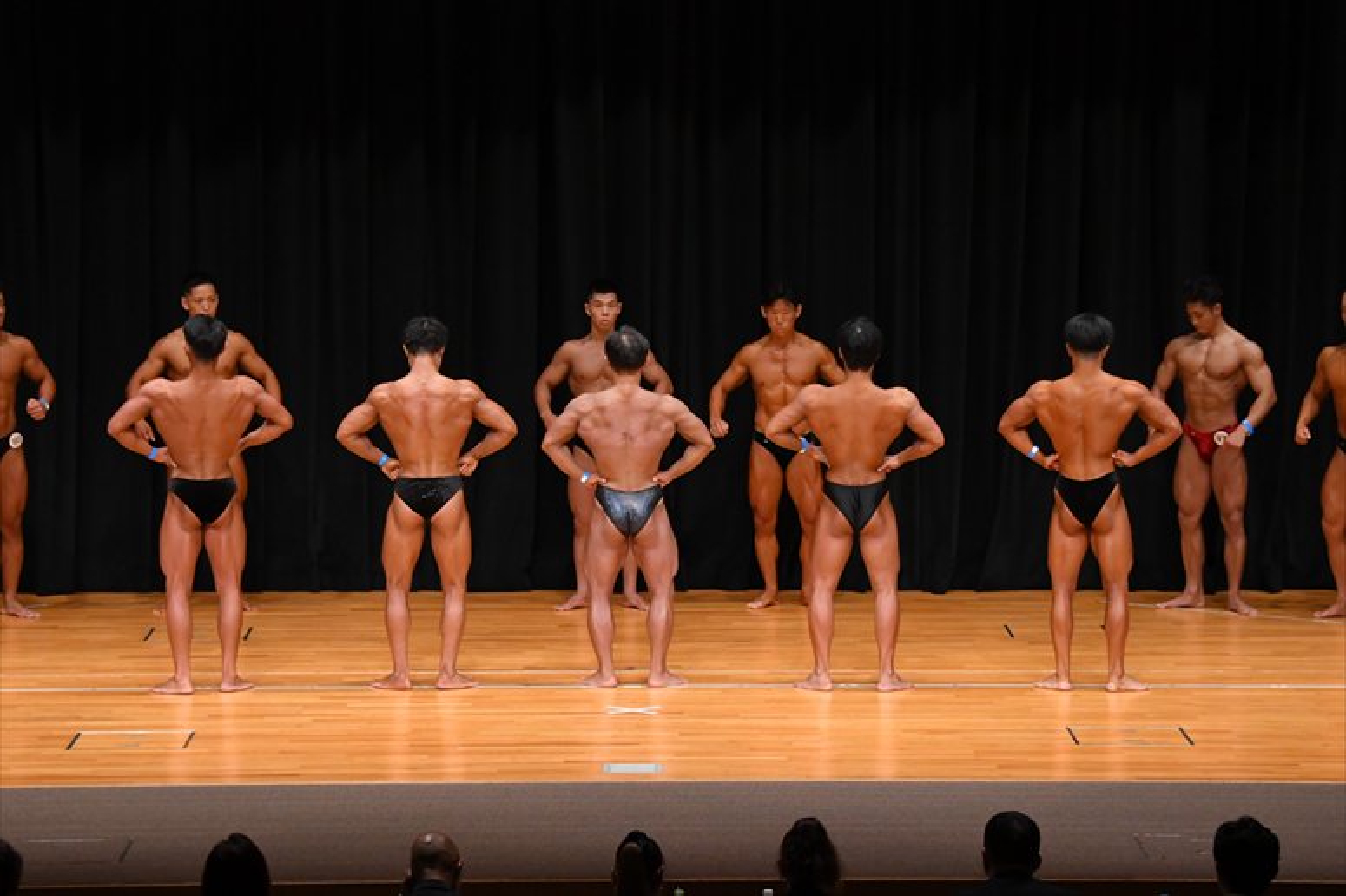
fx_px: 5045
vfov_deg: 10.2
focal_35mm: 135
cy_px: 448
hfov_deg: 15.2
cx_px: 673
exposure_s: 1/400
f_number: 5.6
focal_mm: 90
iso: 3200
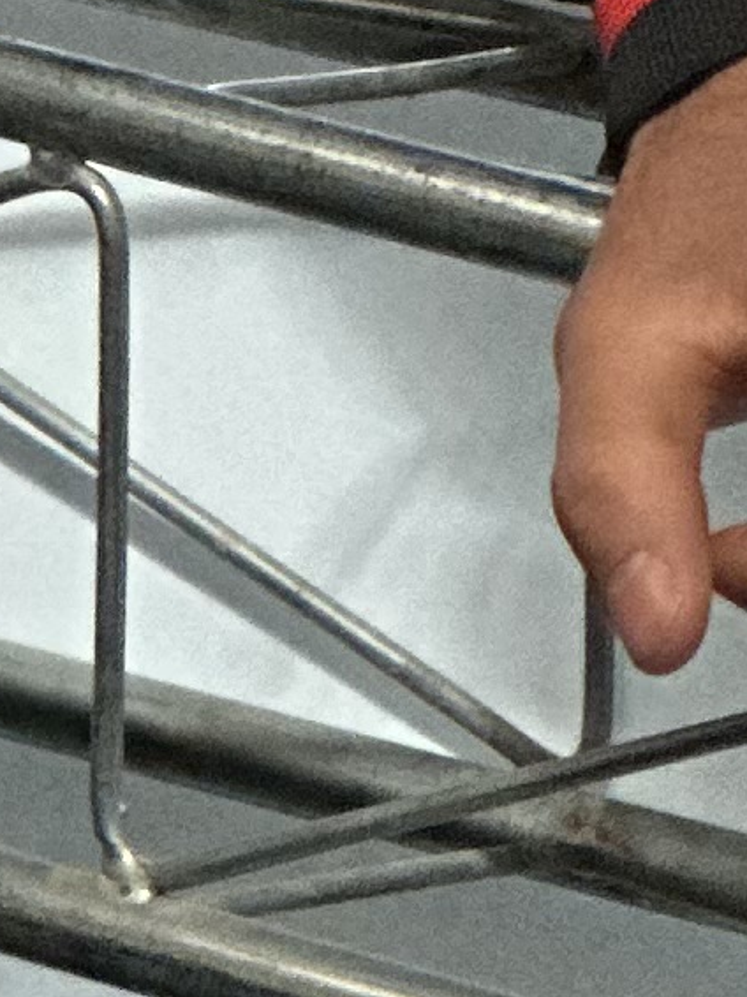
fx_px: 15808
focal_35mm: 549
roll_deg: -2.8
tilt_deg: -2.3
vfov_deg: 3.5
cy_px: -2154
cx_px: -1561
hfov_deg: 2.7
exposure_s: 1/82
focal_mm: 9
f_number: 2.8
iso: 250
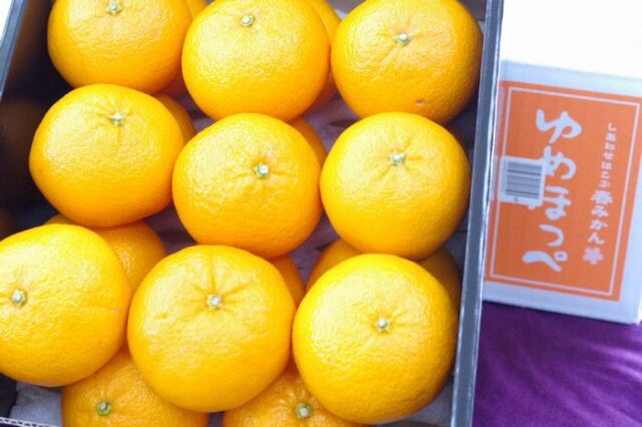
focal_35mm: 75
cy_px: 214
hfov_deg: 27.0
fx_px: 1337
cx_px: 321
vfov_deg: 18.2
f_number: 7.1
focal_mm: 50
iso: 6400
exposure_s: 1/100
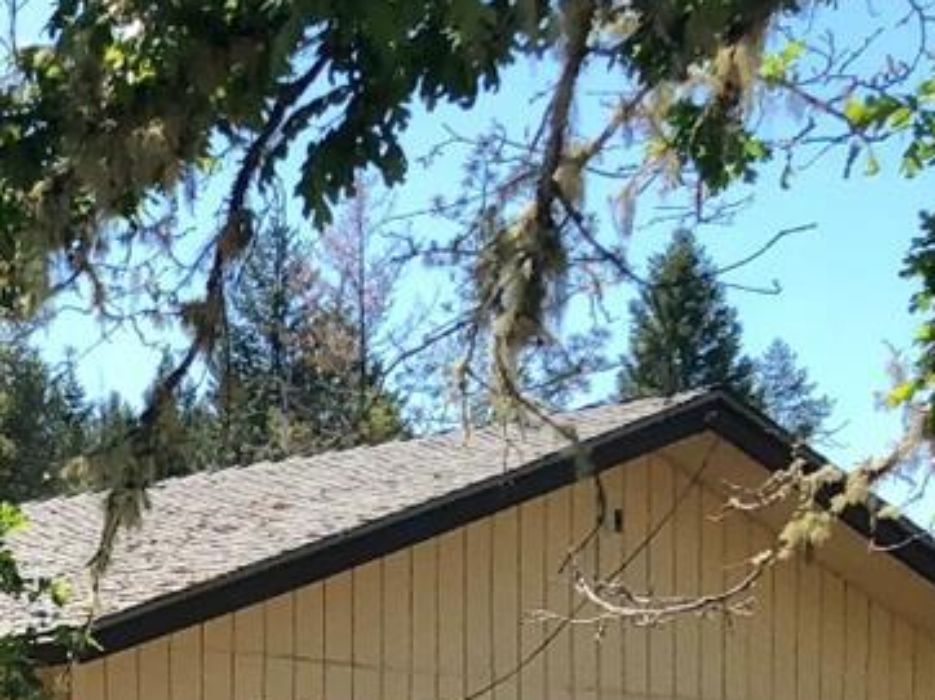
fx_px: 3131
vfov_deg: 12.4
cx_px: -914
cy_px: 865
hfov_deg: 14.3
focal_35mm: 116
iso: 20
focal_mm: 4
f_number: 1.8
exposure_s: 1/827
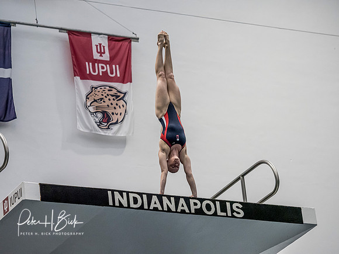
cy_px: 127
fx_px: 1959
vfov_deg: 7.4
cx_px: 170
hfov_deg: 9.9
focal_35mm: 200
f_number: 2.8
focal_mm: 100
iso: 4000
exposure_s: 1/1600
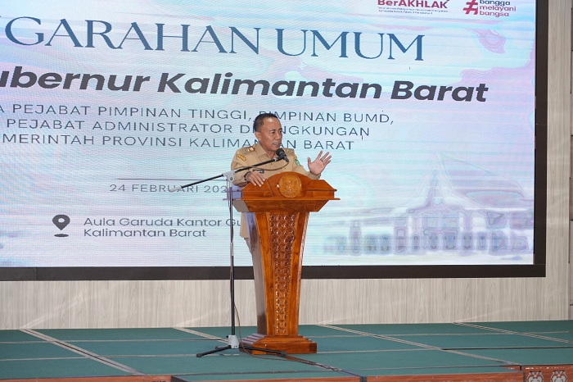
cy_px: 191
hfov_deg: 19.5
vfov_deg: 13.0
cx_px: 286
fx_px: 1670
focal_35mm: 105
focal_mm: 105
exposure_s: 1/160
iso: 2500
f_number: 4
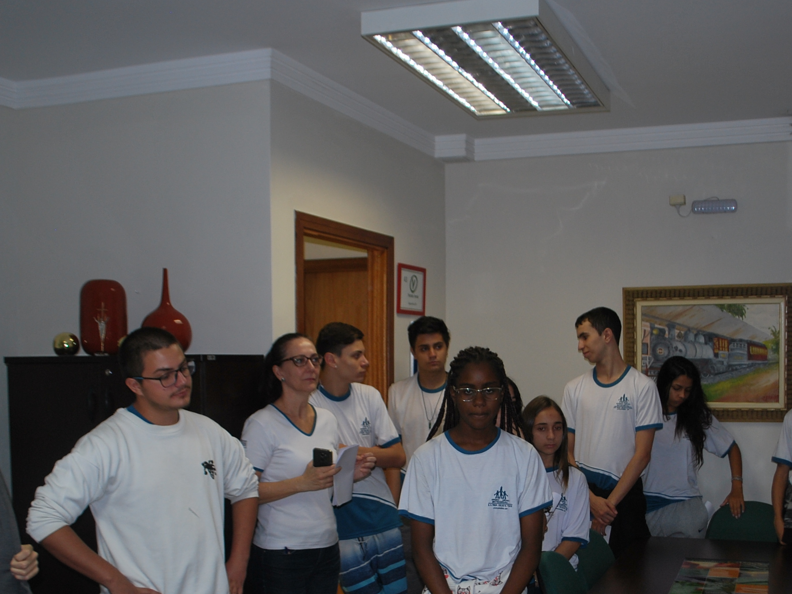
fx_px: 961
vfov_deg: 33.8
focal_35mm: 42
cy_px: 423
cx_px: 466
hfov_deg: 44.6
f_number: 3.5
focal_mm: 18
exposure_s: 1/60
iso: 200
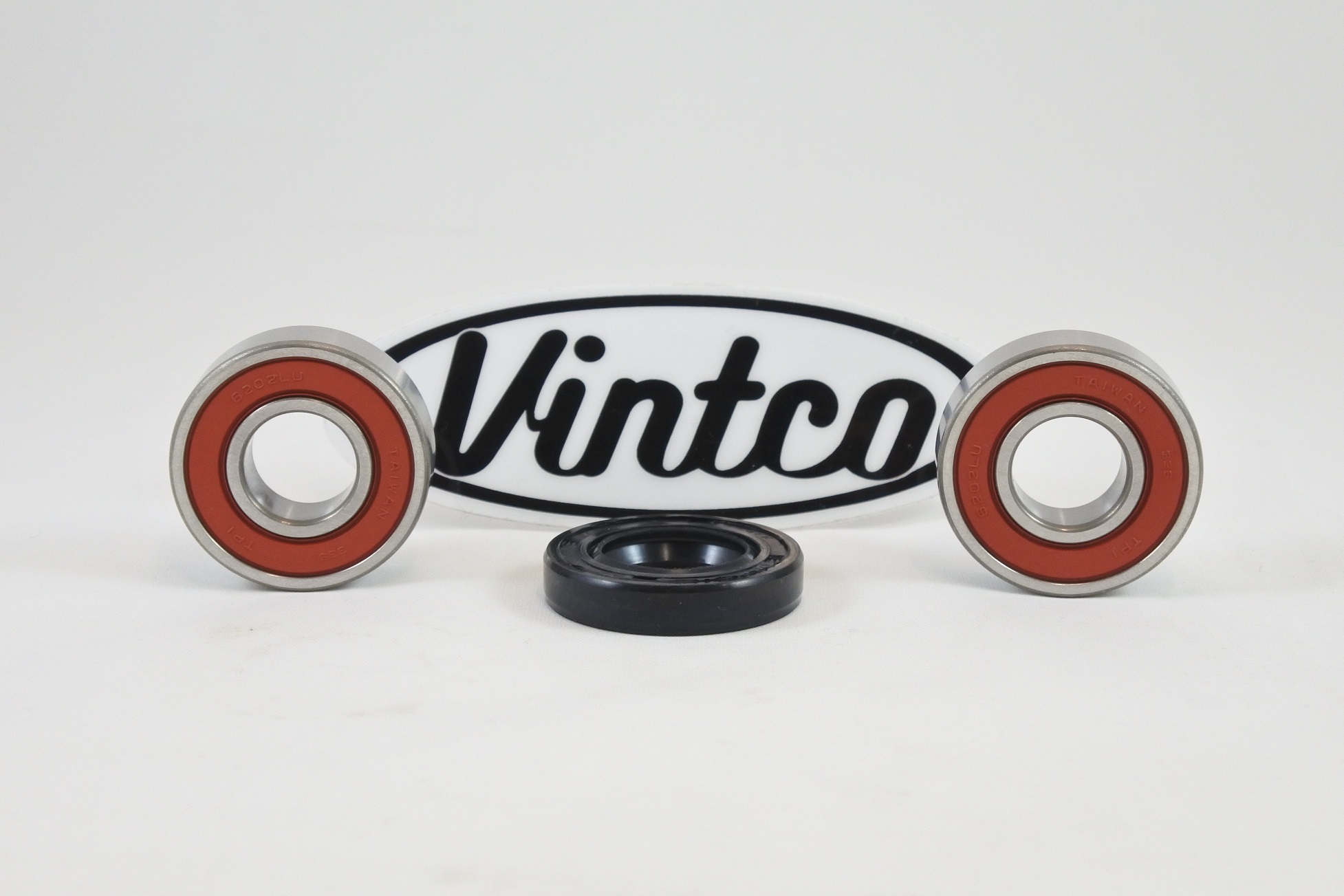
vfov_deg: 20.9
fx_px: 2427
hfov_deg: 31.0
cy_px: 448
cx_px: 672
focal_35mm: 65
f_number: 5.3
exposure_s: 1/125
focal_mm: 24.4
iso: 640
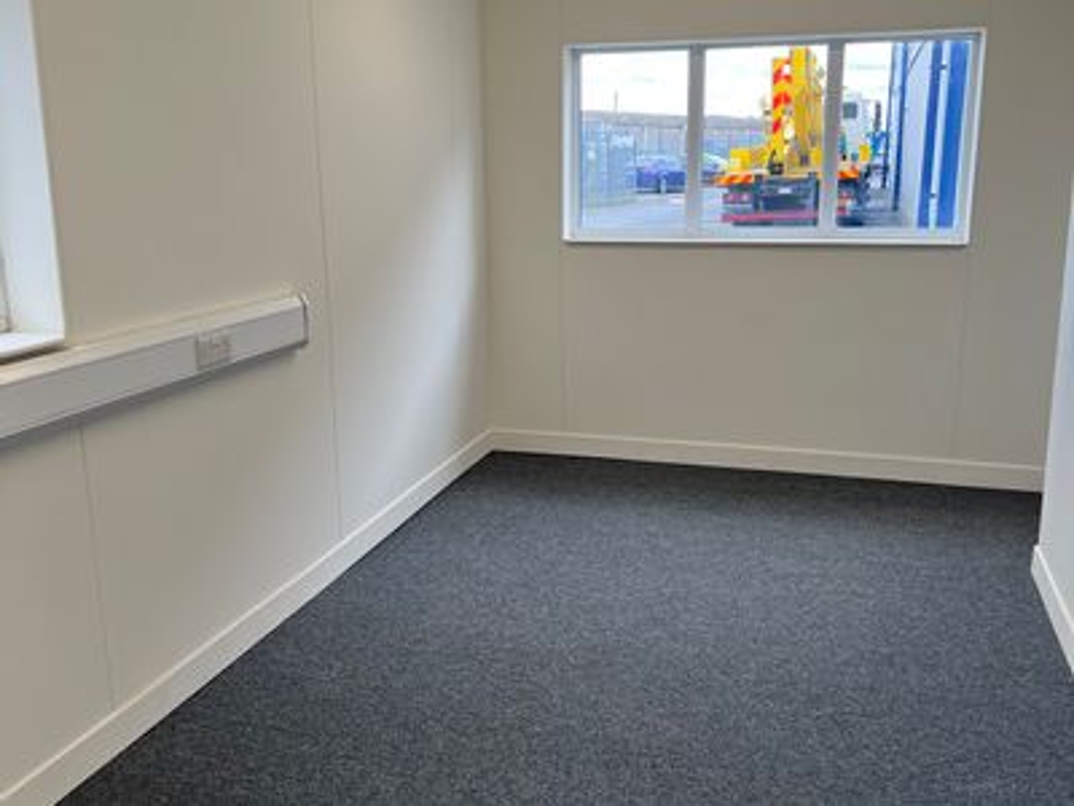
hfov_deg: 67.3
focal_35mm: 26
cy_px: 403
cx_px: 537
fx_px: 807
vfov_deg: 53.1
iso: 50
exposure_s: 1/257
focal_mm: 5.7
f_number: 1.5
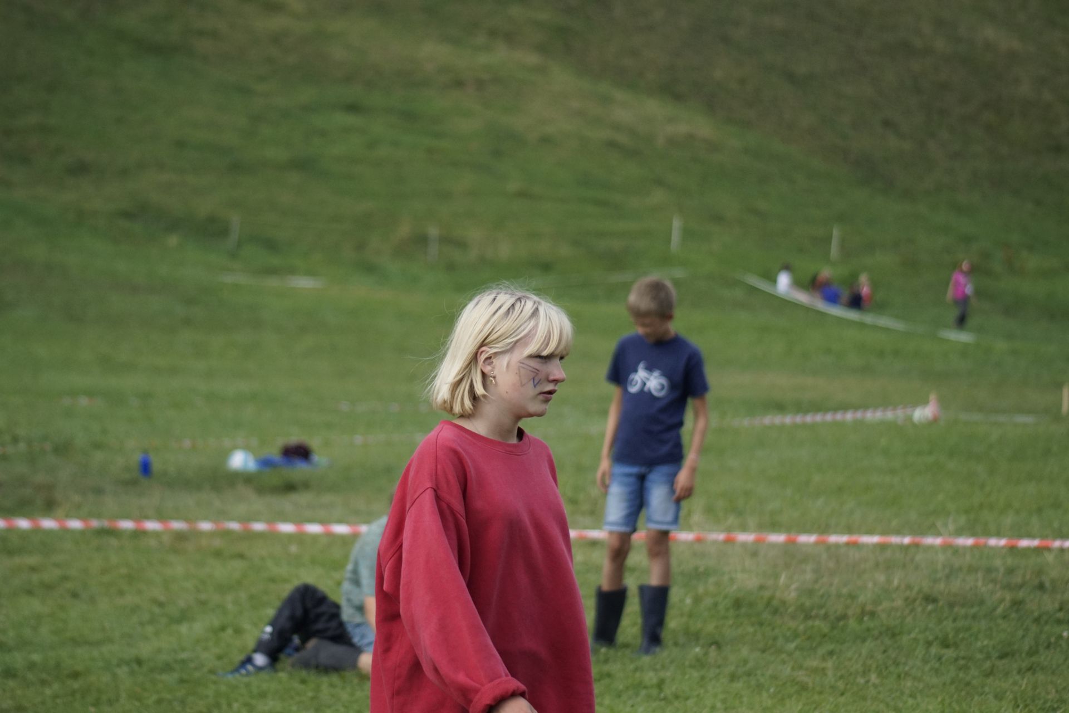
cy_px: 356
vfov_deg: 9.1
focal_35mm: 150
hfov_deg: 13.7
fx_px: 4454
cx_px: 534
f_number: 4.5
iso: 800
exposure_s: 1/2000
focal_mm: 100
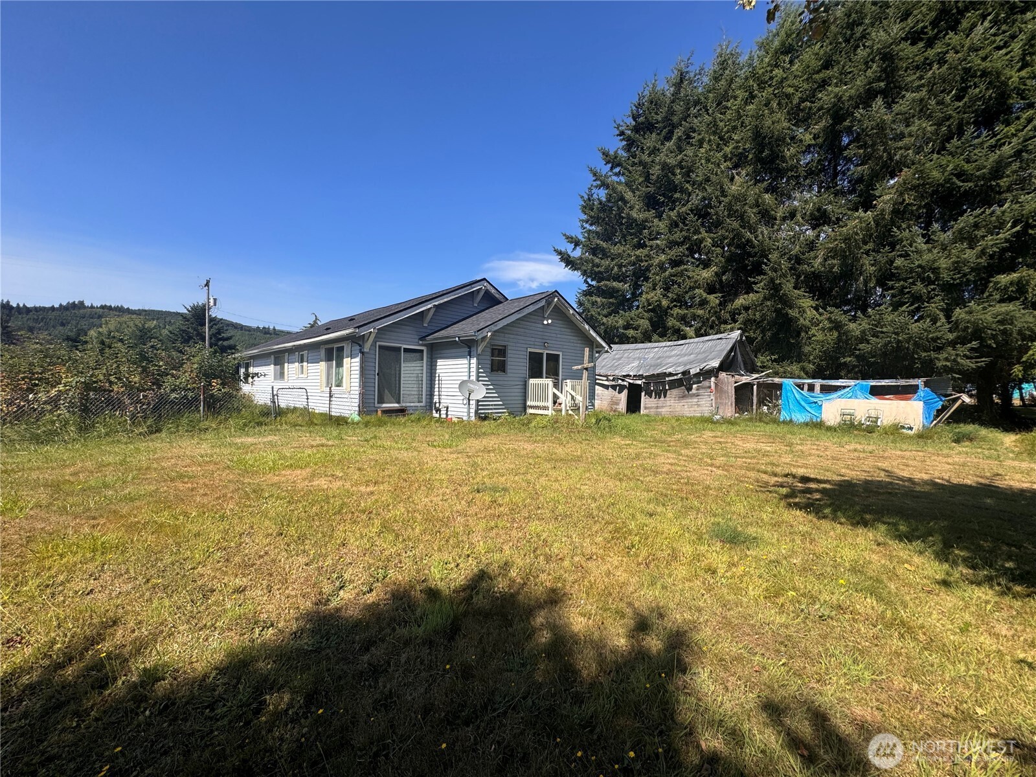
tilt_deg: +0.3
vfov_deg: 85.7
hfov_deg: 102.1
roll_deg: -1.1
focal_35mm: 14
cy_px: 388
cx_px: 518
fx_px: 419
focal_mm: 2.22
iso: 50
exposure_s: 1/1567
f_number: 2.2
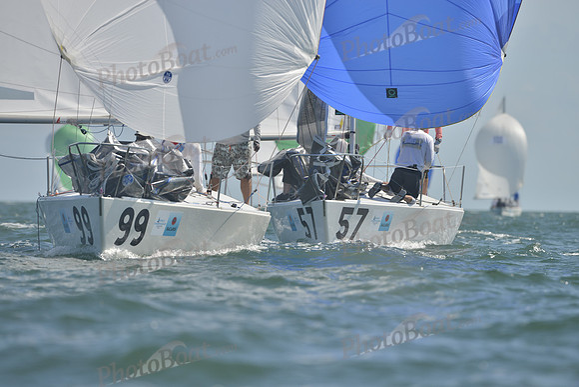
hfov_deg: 5.2
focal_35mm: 400
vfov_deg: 3.4
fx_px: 6435
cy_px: 194
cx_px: 290
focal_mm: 400
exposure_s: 1/1250
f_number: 6.3
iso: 200
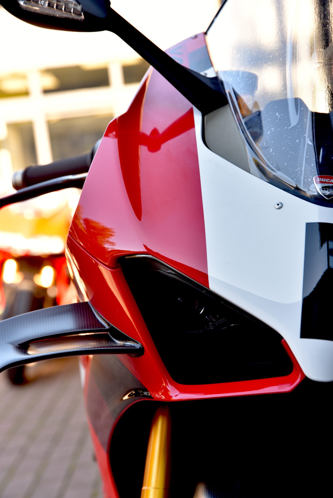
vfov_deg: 28.8
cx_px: 166
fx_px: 970
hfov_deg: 19.5
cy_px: 249
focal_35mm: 70
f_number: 5
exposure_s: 1/100
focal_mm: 70
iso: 200
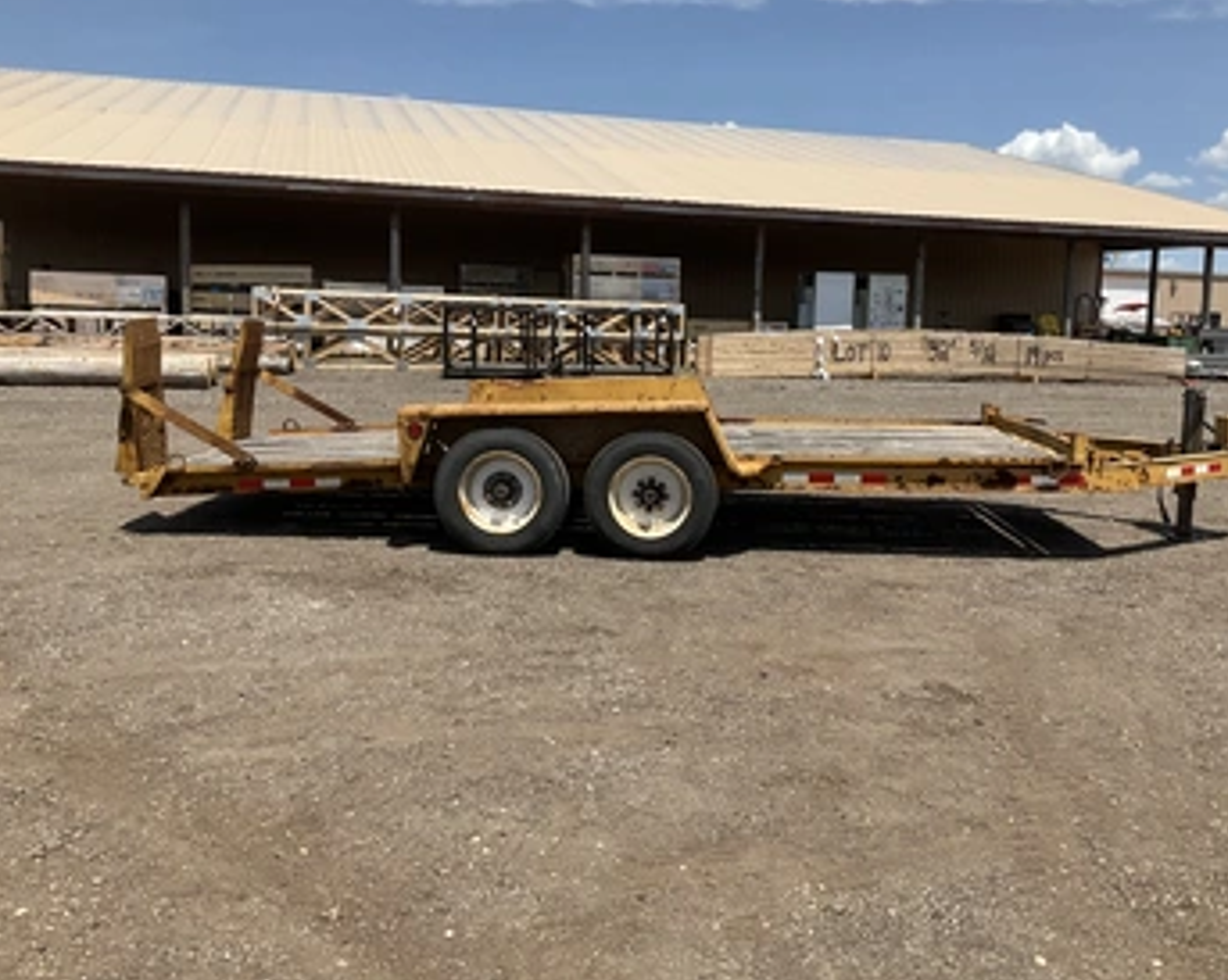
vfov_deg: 44.5
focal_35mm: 33
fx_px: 1199
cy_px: 451
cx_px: 669
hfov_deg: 54.2
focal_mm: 3
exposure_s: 1/2227
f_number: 1.8
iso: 25
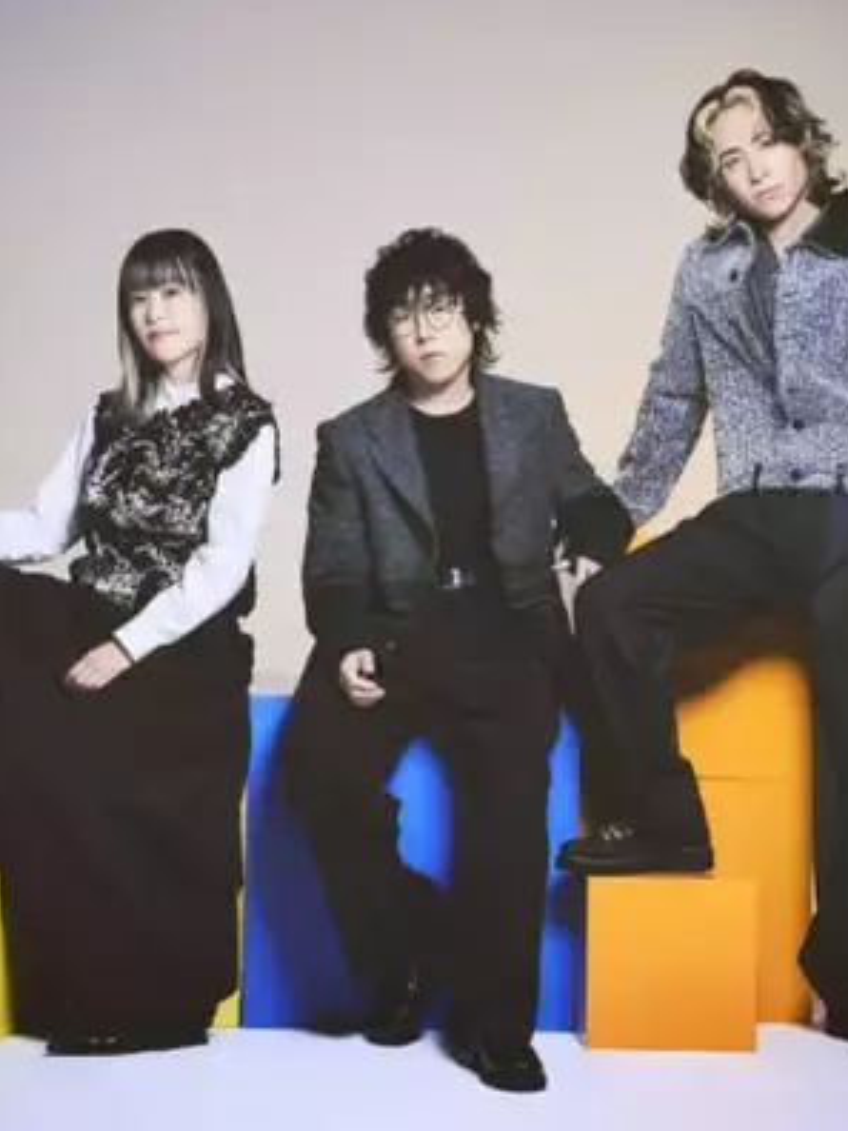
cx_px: 397
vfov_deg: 19.3
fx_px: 3332
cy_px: 566
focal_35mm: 102
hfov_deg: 14.5
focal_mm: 70
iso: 200
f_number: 11
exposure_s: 1/125
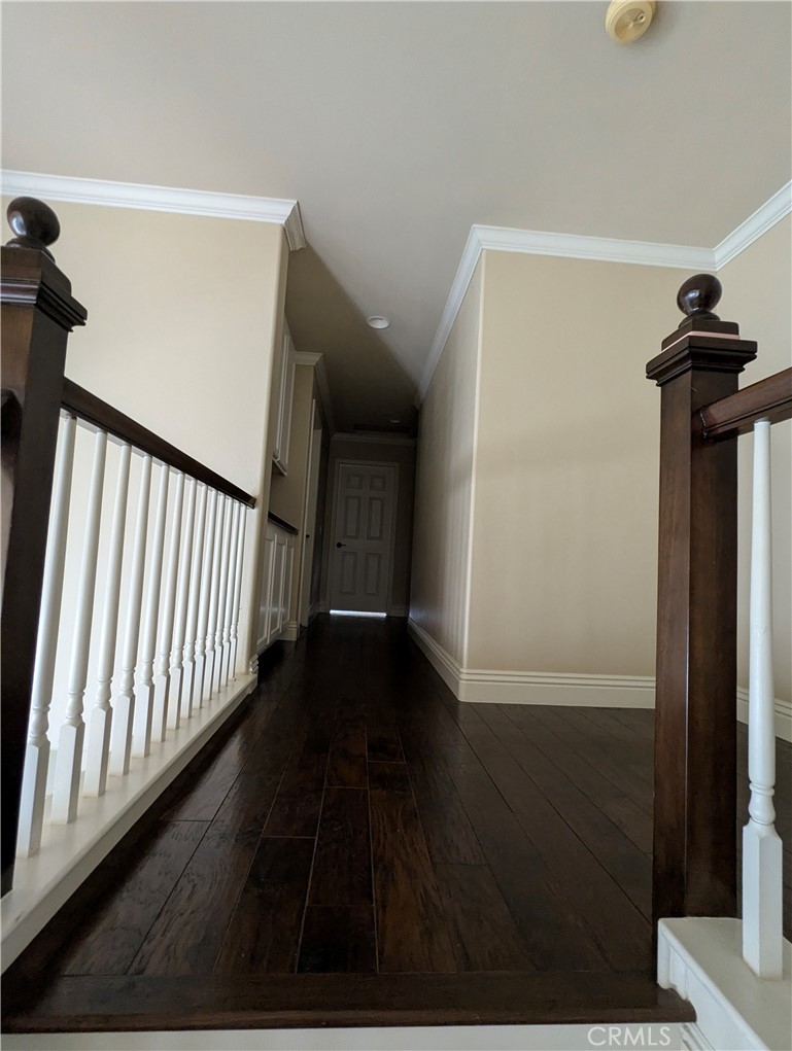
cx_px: 396
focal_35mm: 16
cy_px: 526
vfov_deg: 94.4
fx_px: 487
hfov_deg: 78.3
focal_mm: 2.35
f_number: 2.2
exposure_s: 1/23.8
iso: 372
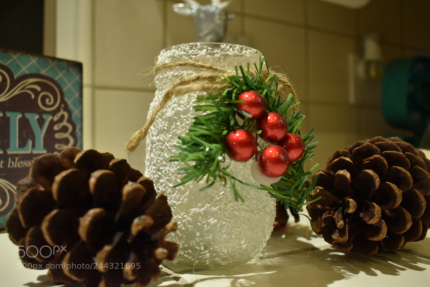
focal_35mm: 33
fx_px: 394
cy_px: 144
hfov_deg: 57.2
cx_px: 215
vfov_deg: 40.0
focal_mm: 22
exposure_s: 1/60
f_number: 4.5
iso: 800
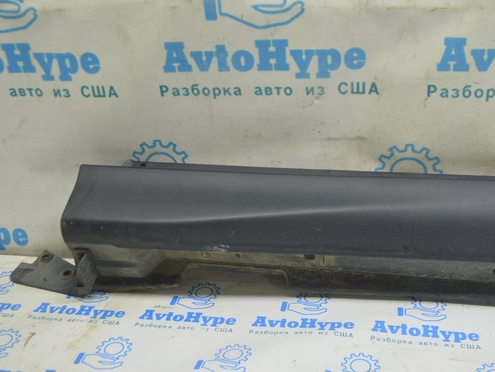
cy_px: 187
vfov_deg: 31.5
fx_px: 658
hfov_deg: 41.2
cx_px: 262
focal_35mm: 46
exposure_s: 1/20
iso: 400
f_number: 5.6
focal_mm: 28
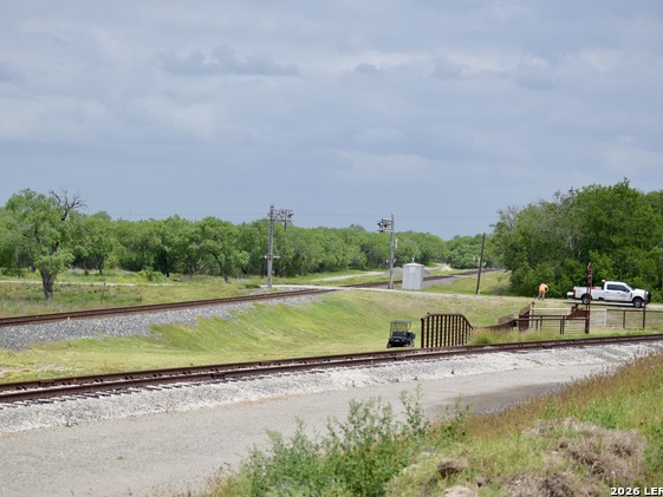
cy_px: 246
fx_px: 1735
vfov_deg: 16.3
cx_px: 326
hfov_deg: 21.6
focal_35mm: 91
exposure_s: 1/2500
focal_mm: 55
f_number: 4
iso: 200
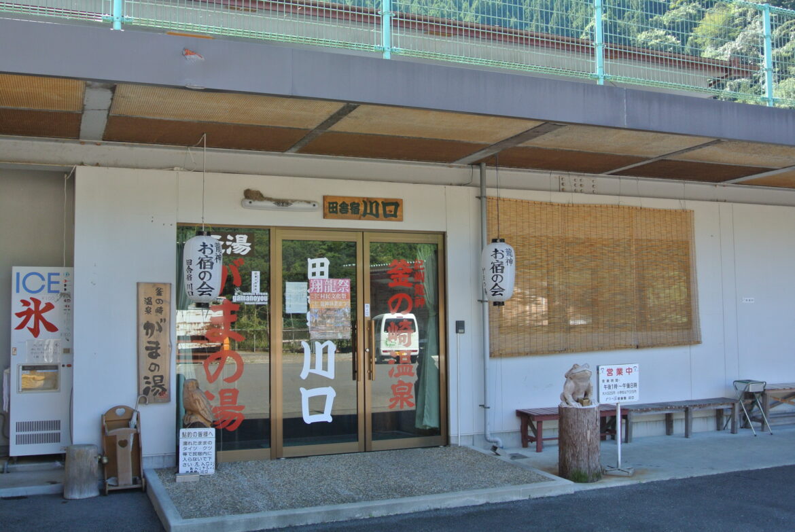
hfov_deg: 51.8
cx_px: 398
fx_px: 818
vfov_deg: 36.0
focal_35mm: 37
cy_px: 266
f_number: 4
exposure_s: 1/250
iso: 200
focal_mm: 14
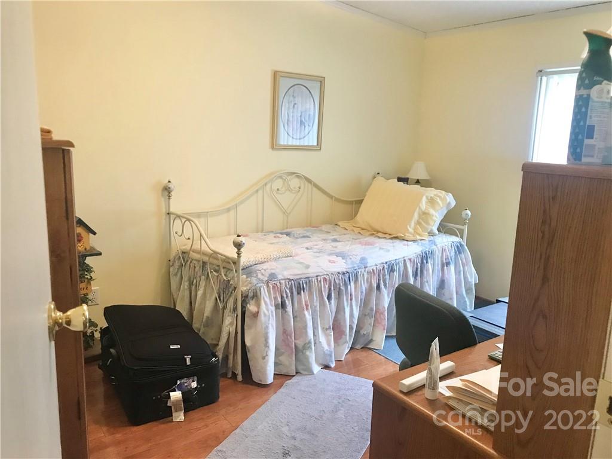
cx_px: 306
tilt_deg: -10.7
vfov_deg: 49.7
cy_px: 230
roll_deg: -0.9
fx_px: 495
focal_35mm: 28
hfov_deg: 63.4
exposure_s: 1/15
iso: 64
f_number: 1.8
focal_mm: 3.99
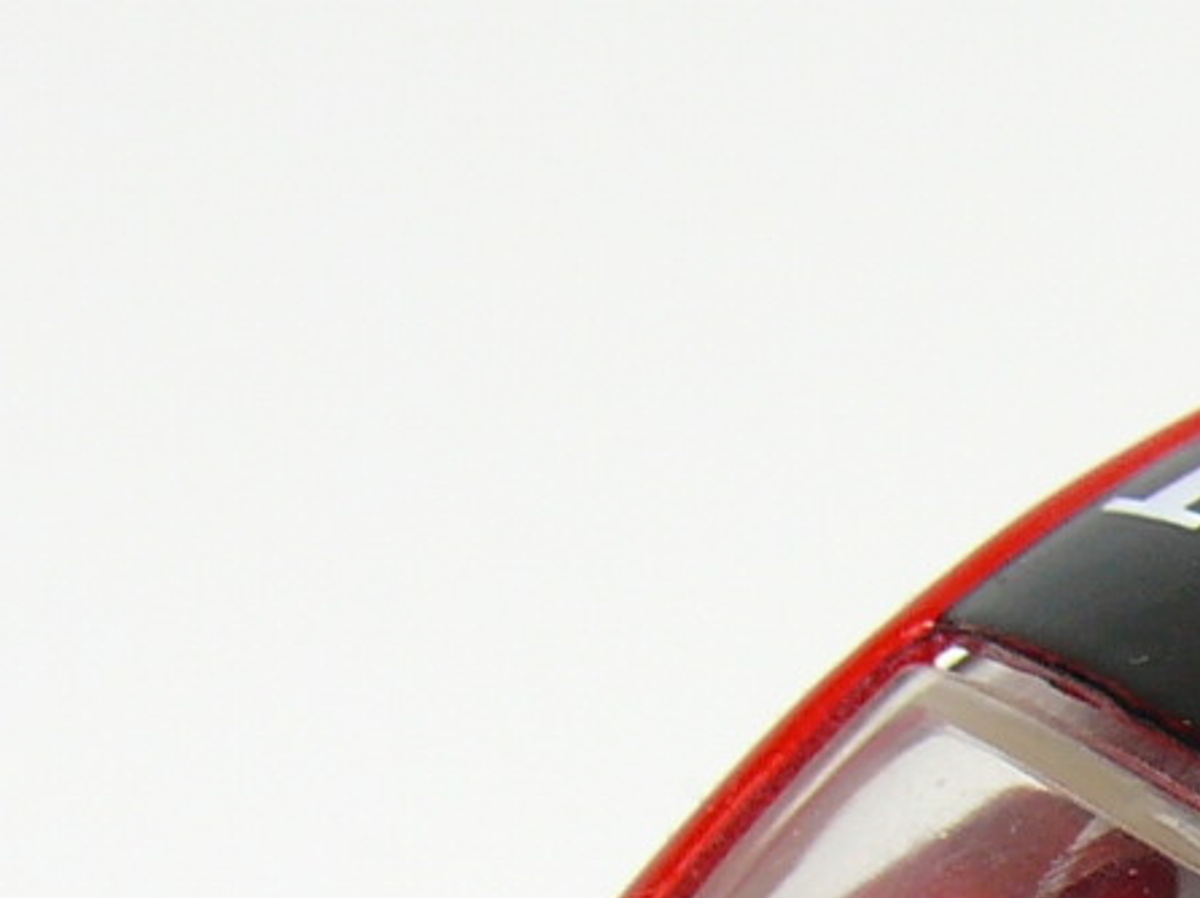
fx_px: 13062
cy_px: 1032
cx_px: 1719
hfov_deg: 5.2
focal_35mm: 377
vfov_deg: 3.9
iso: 100
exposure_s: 1/30
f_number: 4
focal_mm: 13.7
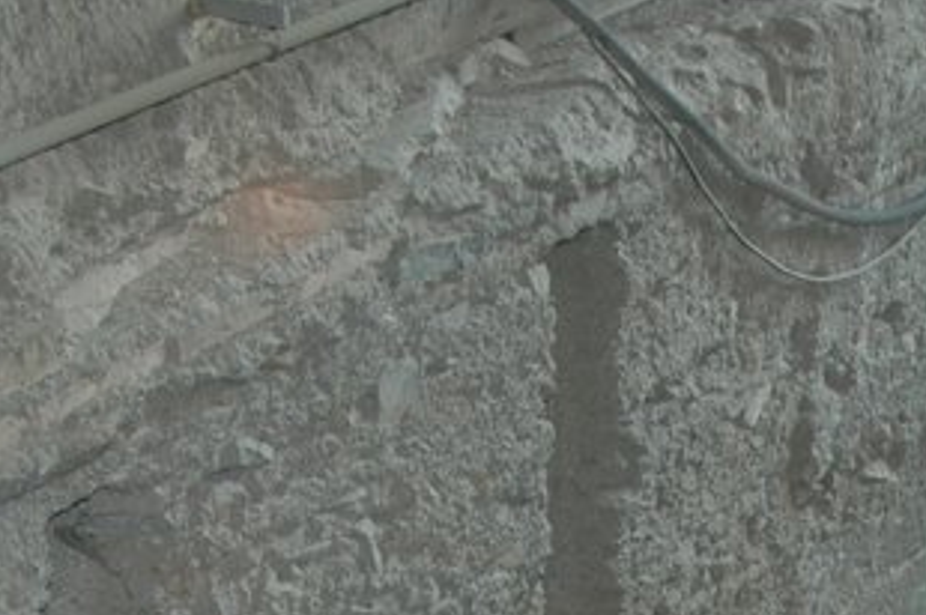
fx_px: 2981
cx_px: 917
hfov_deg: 17.3
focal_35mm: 116
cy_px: 937
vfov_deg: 11.3
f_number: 3.5
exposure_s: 1/60
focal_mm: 24
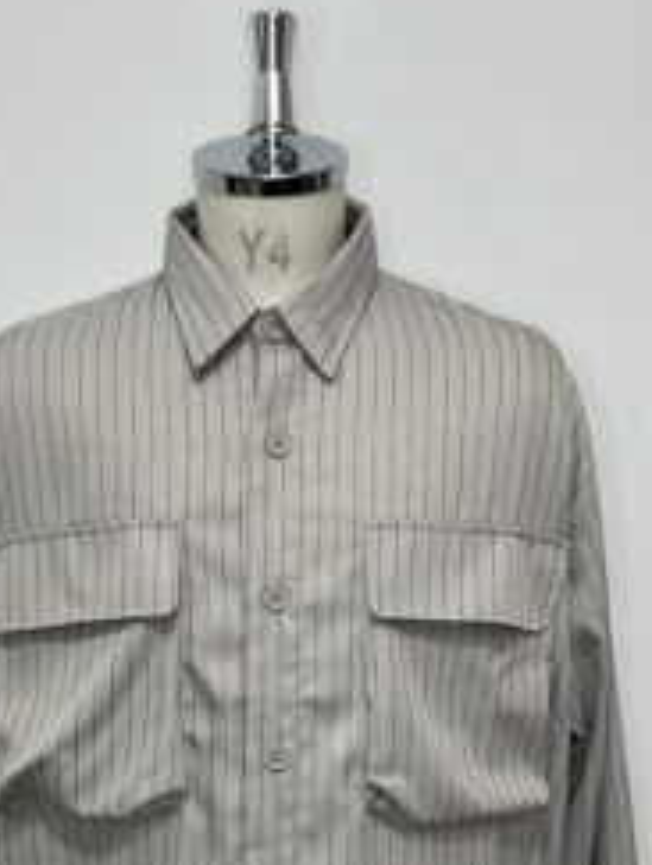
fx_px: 1152
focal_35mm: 46
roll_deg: +0.7
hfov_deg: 31.6
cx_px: 285
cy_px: 662
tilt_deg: -12.8
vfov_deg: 39.9
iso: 80
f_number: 1.8
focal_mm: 3.99
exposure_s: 1/50
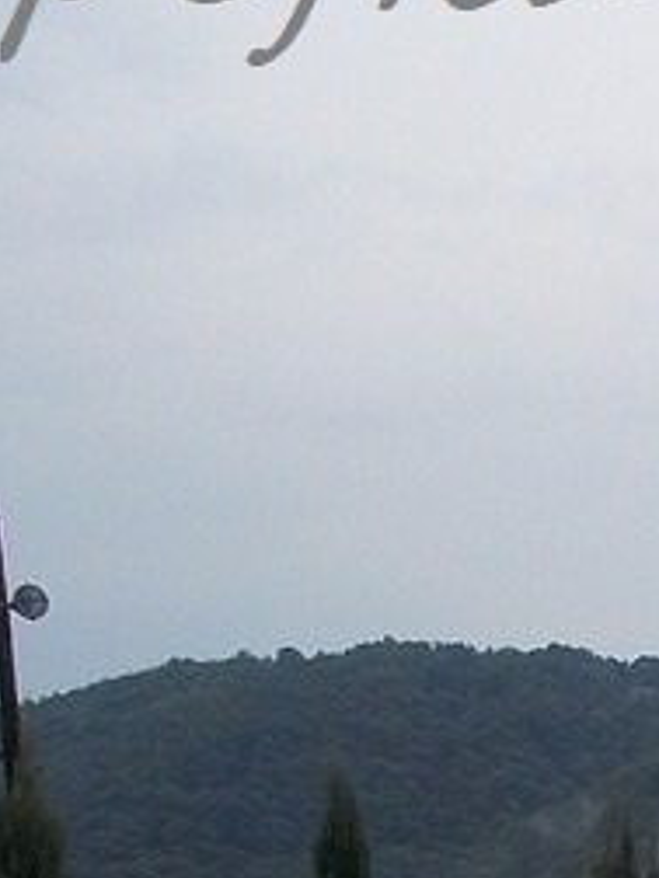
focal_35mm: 92
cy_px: 1157
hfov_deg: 14.7
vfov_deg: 19.6
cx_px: 1039
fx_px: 2335
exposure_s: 1/400
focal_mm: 4.1
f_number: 3.3
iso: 80
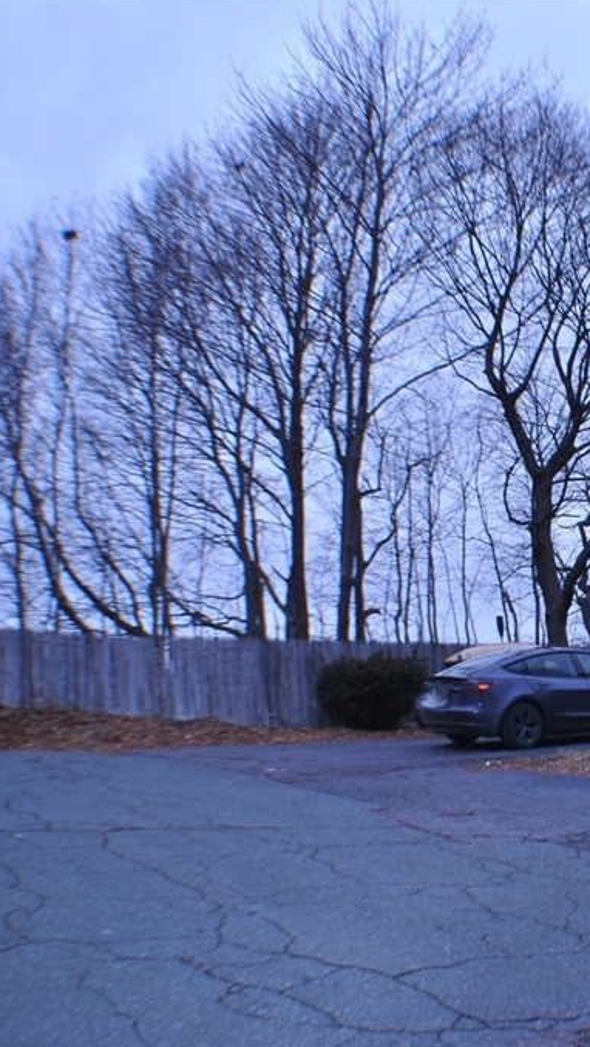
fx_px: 1583
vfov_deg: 36.6
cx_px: 676
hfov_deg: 20.0
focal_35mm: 57
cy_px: 522
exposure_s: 1/100
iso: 100
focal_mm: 24
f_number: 4
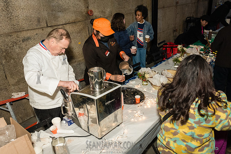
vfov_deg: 46.1
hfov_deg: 64.9
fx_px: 181
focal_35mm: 28
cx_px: 127
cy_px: 76
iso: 4000
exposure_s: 1/160
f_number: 3.5
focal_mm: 24
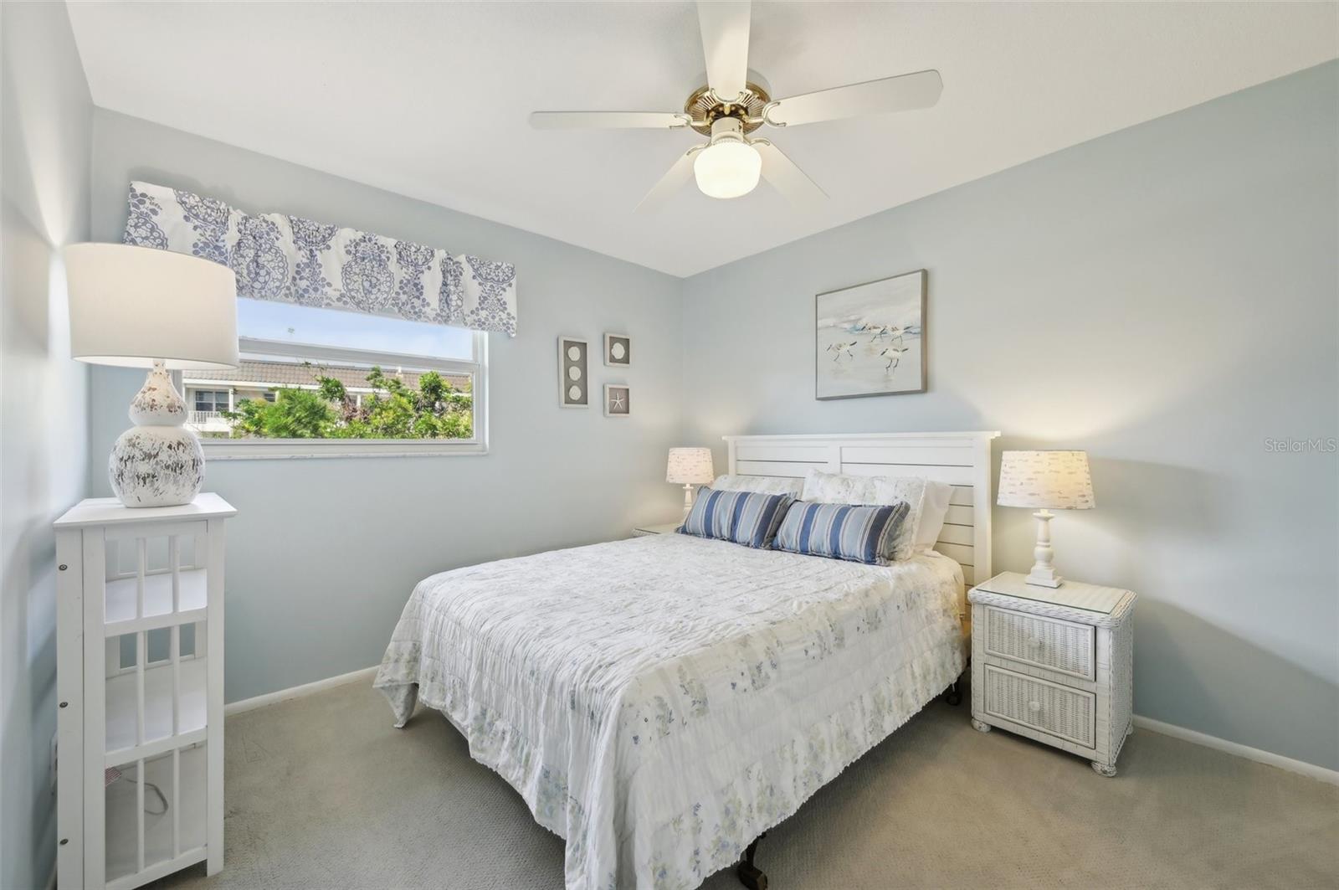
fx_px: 520
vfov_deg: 81.1
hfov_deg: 104.3
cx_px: 670
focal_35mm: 14
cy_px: 445
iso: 400
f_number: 8
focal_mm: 14
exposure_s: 1/80
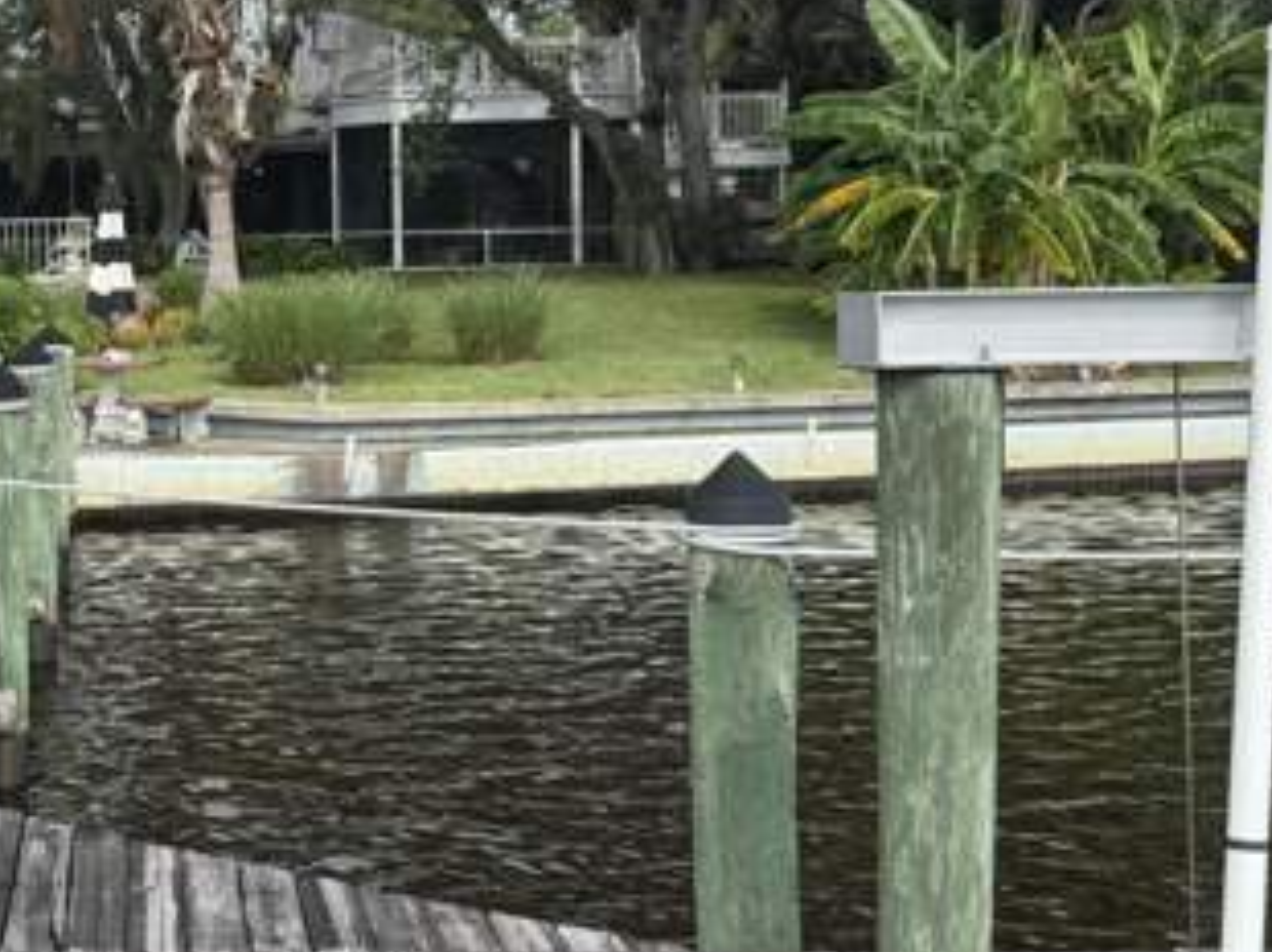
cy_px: 279
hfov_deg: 30.0
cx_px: 148
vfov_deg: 23.5
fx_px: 2276
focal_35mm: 62
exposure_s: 1/2370
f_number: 1.78
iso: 80
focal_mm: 6.76
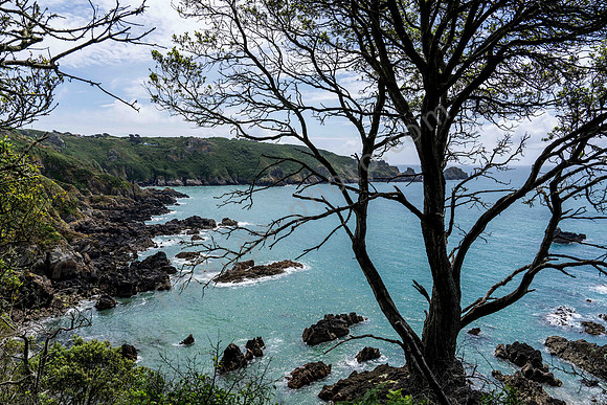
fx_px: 405
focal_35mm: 24
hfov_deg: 73.7
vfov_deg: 53.2
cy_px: 202
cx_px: 304
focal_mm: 24
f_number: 8
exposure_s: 1/250
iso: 100
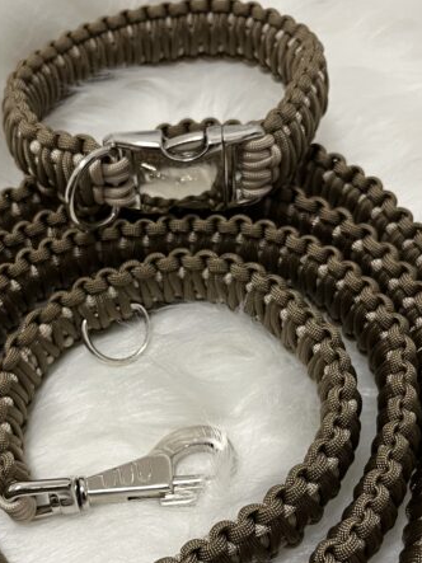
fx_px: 764
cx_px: 184
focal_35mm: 47
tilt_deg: -57.6
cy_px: 363
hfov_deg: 30.8
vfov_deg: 40.1
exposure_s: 1/50
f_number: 1.6
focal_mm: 5.1
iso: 250
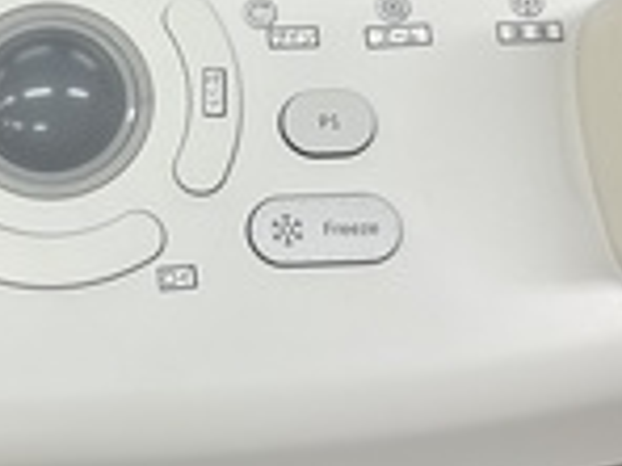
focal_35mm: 65
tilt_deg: -65.4
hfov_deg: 28.8
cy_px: 118
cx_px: 76
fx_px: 1168
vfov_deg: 22.4
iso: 64
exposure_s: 1/120
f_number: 1.78
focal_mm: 6.86
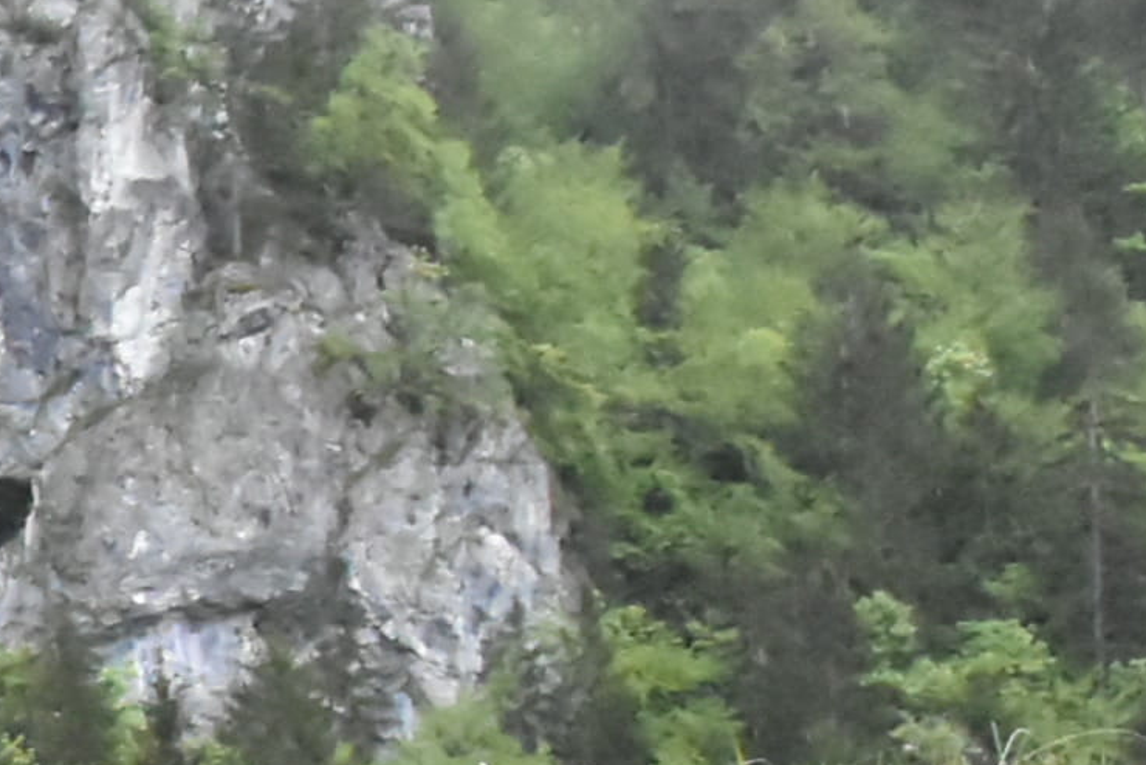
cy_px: 952
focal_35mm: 164
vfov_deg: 8.3
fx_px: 5222
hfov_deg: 10.7
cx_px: -1634
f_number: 11
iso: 8000
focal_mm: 18
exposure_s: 1/500
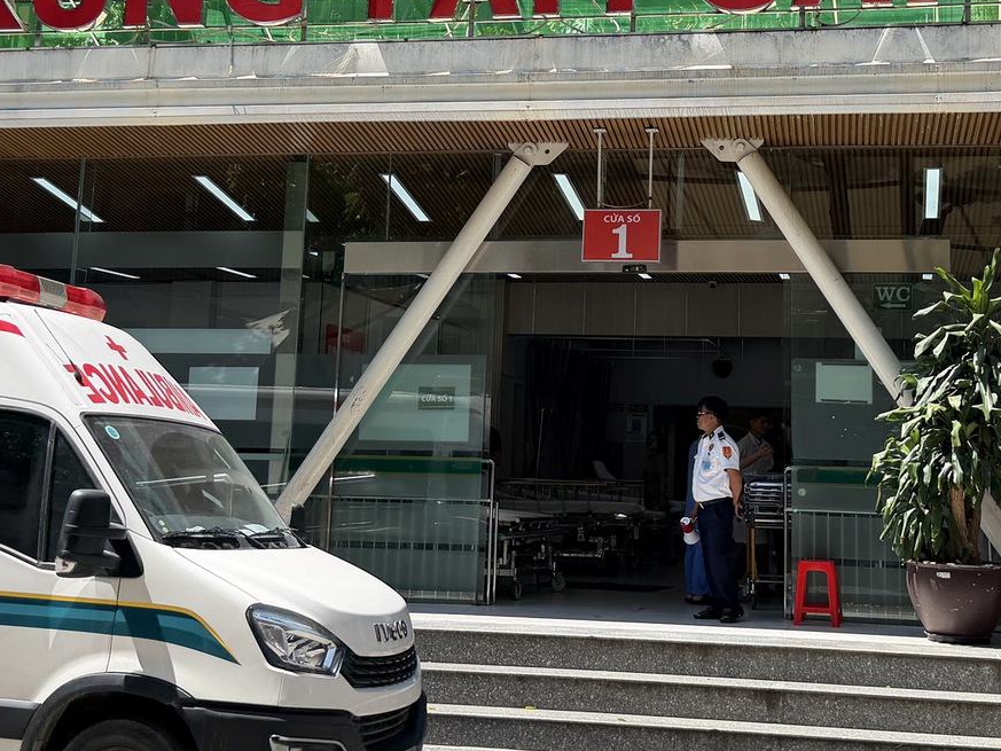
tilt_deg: +11.2
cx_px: 579
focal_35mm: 55
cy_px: 169
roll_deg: -2.5
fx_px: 1591
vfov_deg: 26.2
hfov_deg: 34.9
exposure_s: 1/1949
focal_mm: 6.76
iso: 80
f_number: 1.78
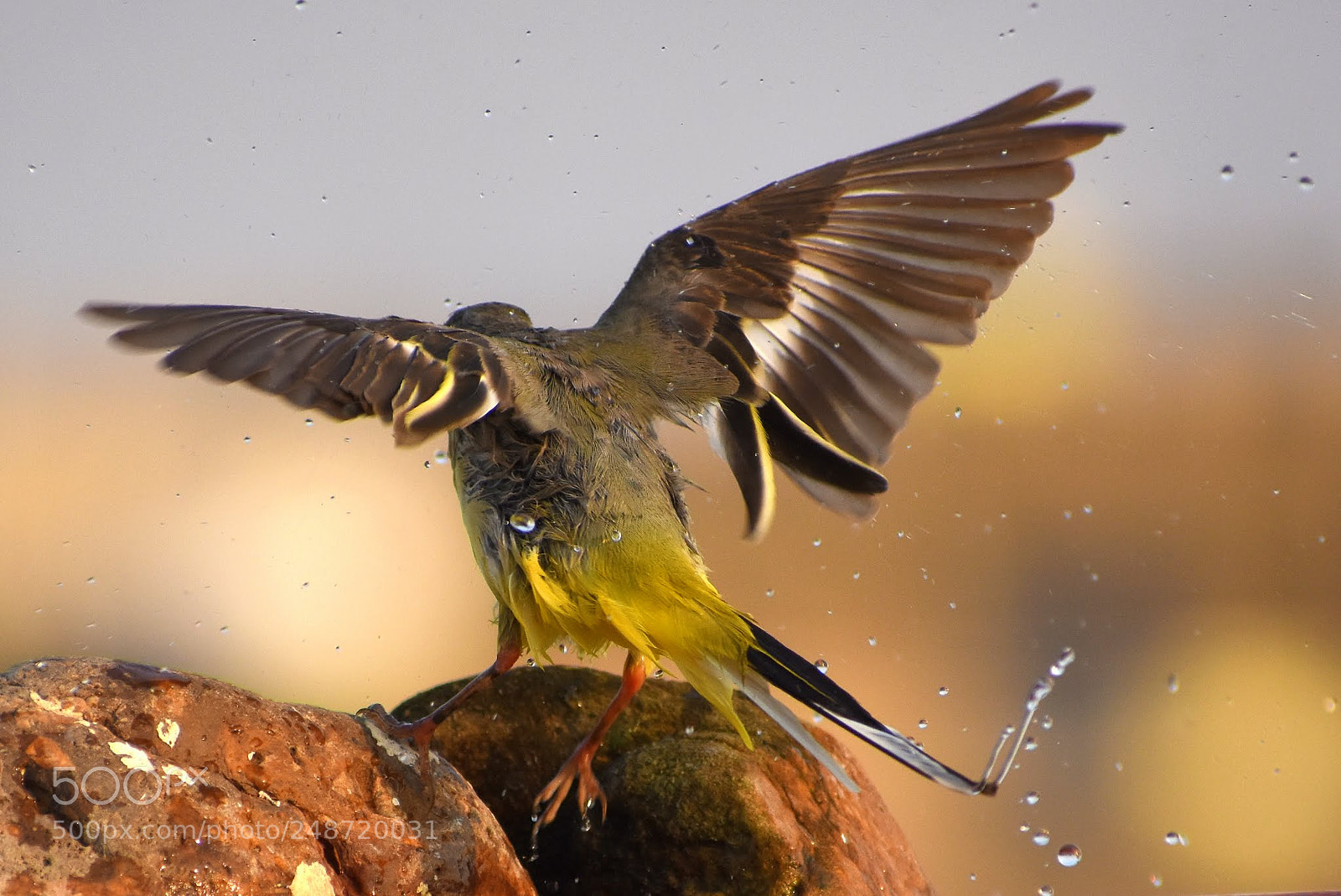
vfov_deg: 3.1
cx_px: 670
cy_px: 448
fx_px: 16772
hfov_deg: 4.6
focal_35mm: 450
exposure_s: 1/1600
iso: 500
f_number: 6.3
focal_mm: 300
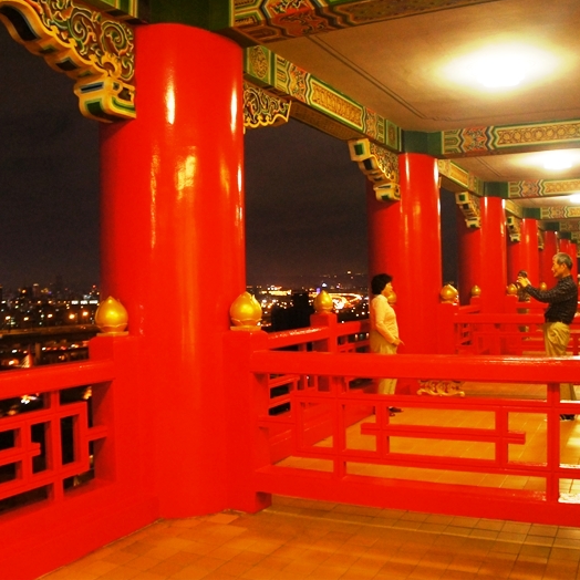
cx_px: 303
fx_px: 663
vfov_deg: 47.2
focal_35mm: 35
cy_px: 287
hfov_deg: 47.2
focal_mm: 18
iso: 1600
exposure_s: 1/15
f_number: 3.5
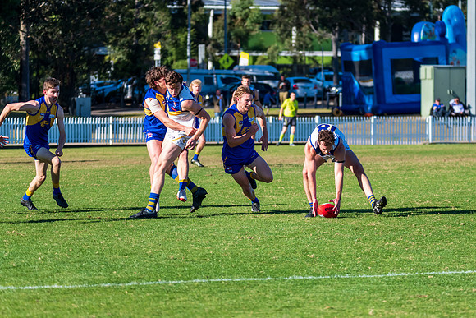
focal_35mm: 222
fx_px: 2939
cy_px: 159
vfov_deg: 6.2
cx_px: 290
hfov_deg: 9.3
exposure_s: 1/2000
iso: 800
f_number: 5.6
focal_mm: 180
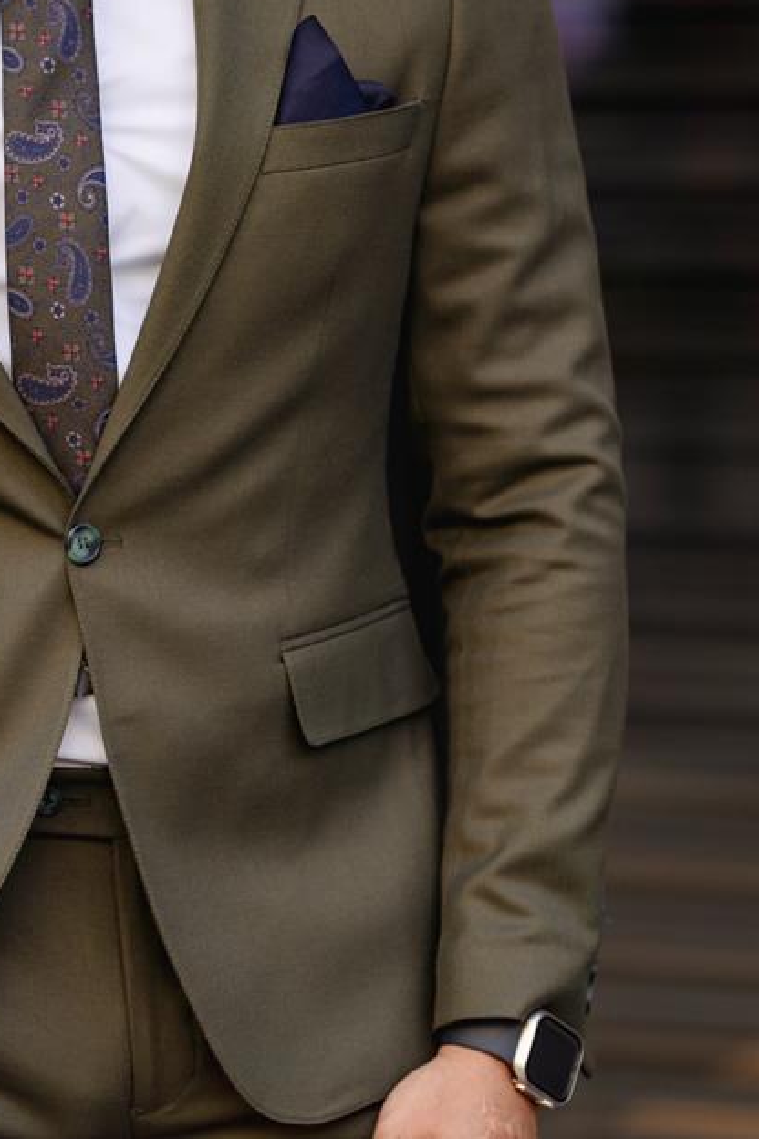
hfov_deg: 7.3
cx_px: 26
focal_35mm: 188
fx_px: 5945
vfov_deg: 10.9
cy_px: 383
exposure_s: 1/500
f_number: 2
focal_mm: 85
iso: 100
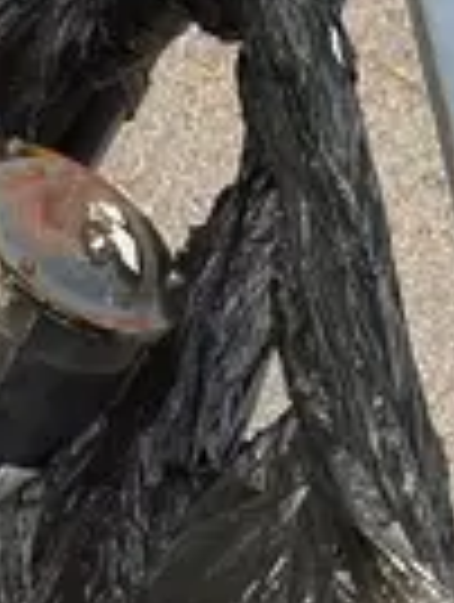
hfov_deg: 10.2
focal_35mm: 142
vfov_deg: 11.0
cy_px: 1582
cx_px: -193
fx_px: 2475
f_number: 1.6
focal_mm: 5.1
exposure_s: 1/341
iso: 50
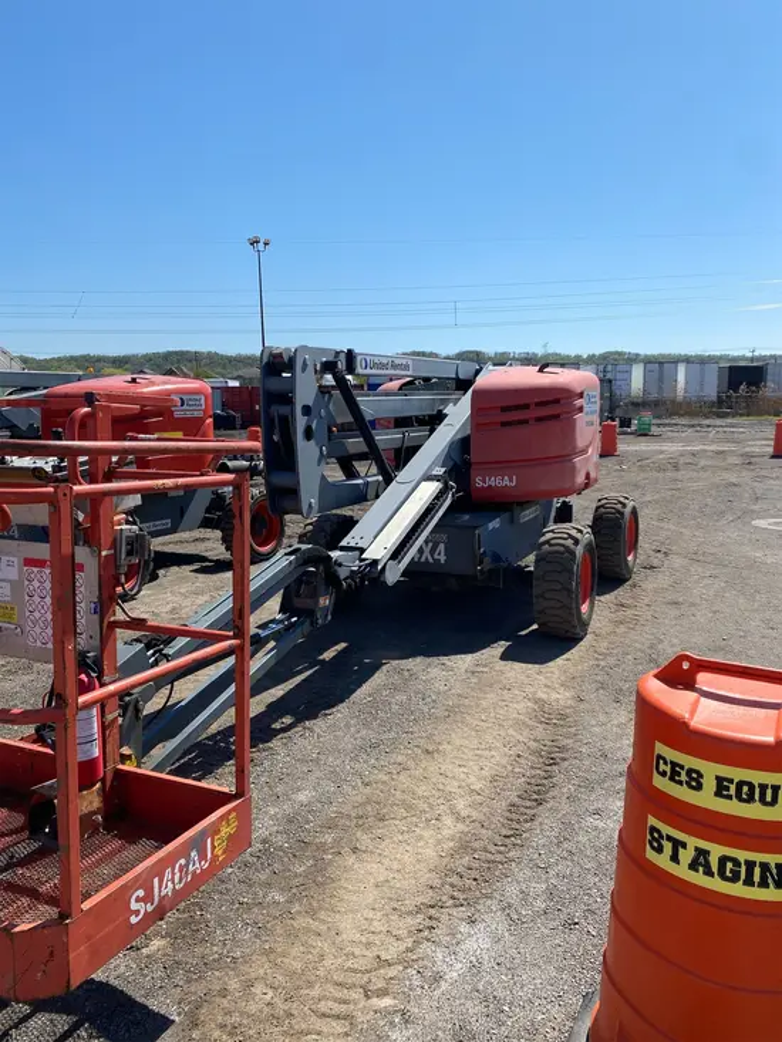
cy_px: 521
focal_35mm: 26
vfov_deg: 67.3
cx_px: 391
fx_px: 783
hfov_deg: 53.1
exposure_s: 1/3205
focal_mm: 4.25
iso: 32
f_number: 1.8
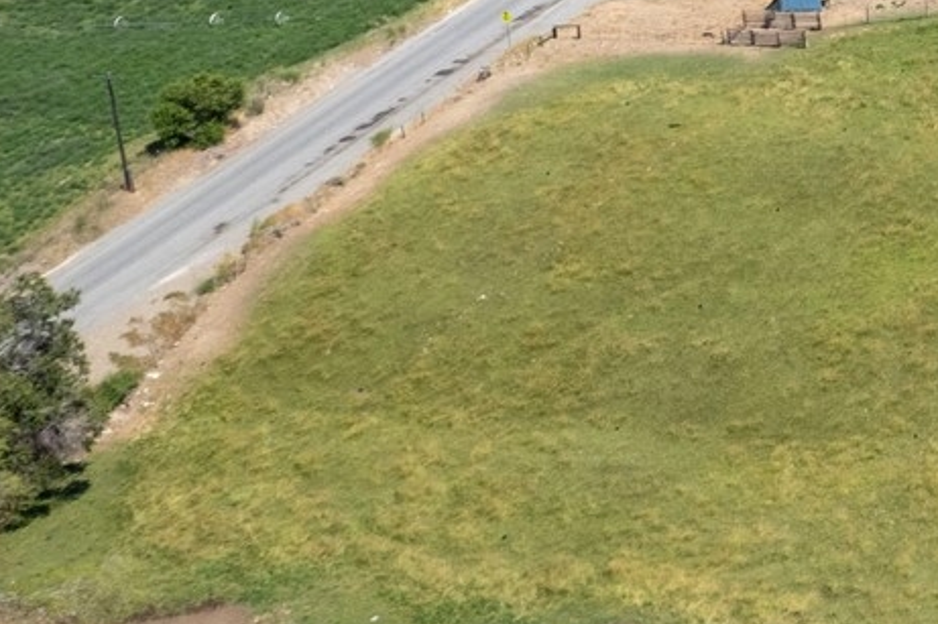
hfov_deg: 19.9
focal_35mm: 81
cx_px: 1578
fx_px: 2110
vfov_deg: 15.4
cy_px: -350
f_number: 2.8
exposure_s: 1/1600
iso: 100
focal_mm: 8.38
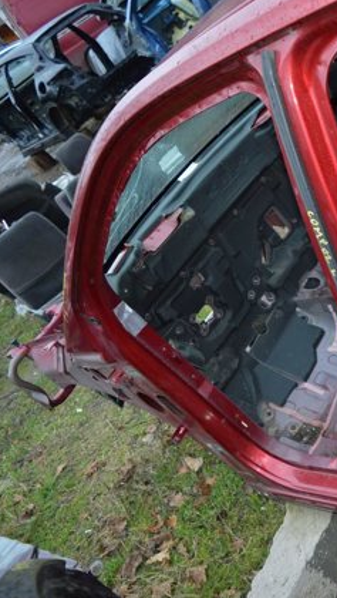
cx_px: 444
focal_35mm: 43
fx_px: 681
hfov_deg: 24.2
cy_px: 297
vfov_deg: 47.3
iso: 400
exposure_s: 1/60
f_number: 3.5
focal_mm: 18
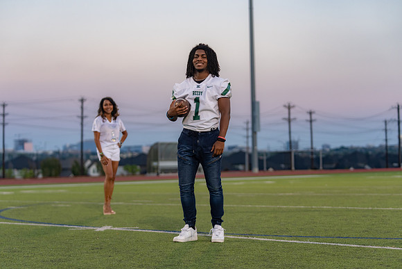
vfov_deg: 15.9
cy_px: 134
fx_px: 962
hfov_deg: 23.6
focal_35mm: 86
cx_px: 201
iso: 640
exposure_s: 1/400
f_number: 2.8
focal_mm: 83
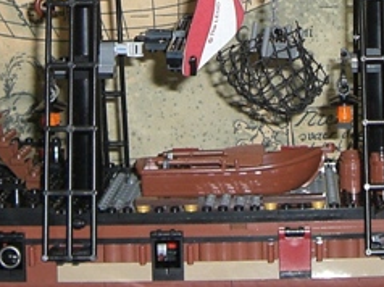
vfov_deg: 11.2
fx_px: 1418
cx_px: 231
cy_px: -126
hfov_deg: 15.4
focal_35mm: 128
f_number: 2.7
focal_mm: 6.2
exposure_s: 1/60
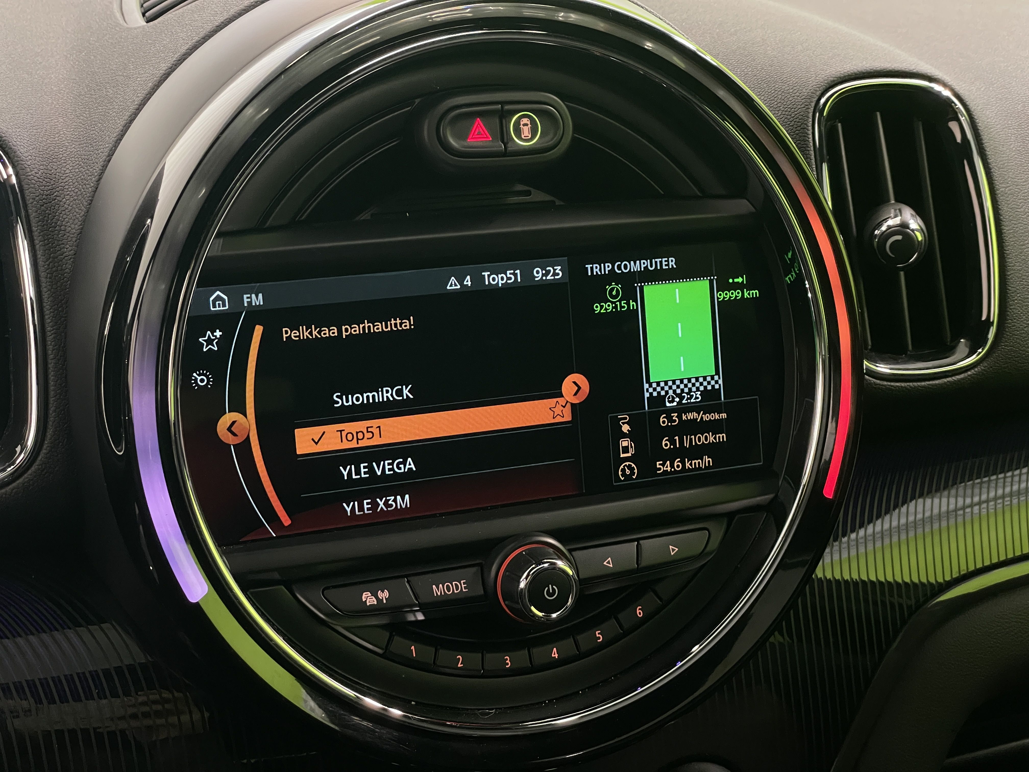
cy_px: 386
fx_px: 1546
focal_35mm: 52
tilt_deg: -19.2
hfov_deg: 36.8
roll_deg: -1.4
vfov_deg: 28.0
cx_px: 514
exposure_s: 1/50
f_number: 2
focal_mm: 6
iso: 640
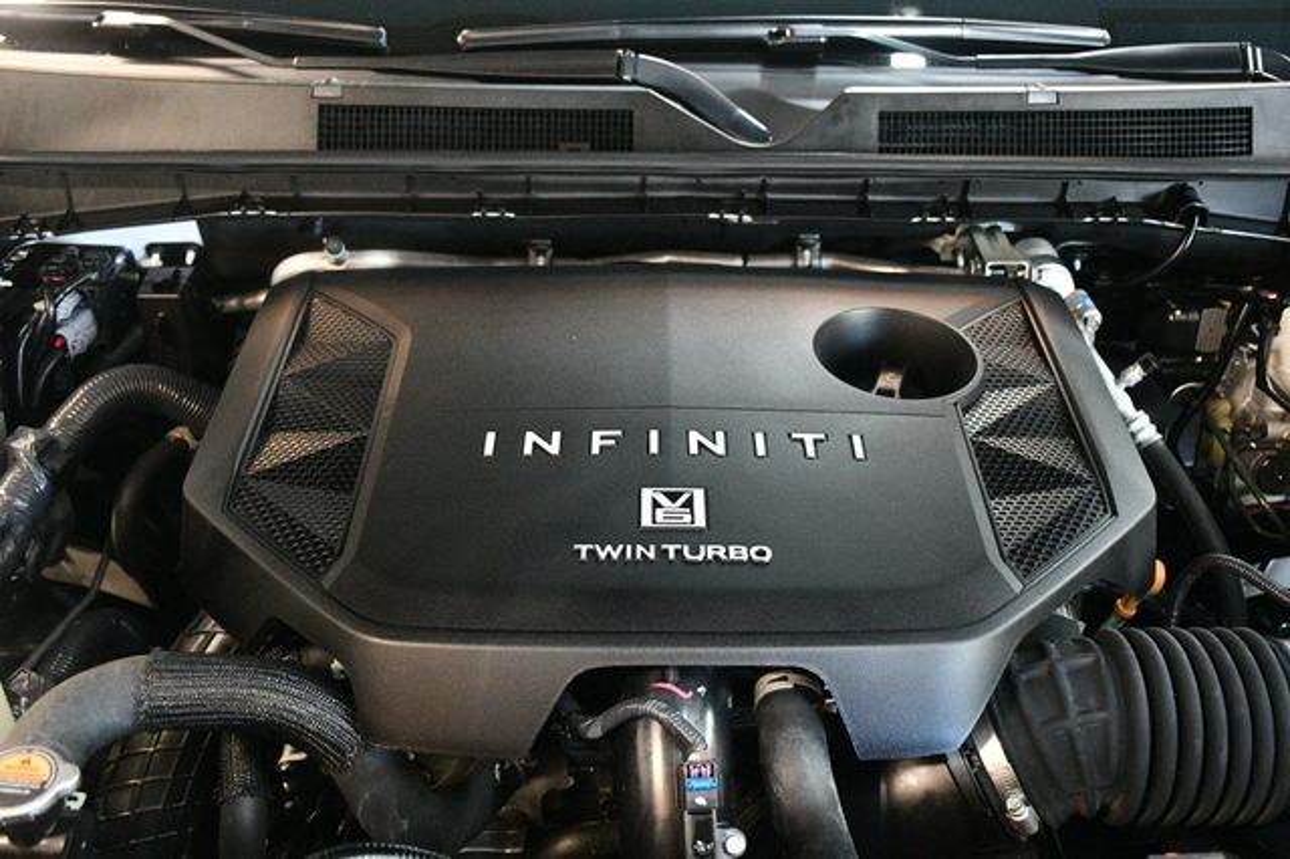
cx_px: 645
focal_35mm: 40
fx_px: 1433
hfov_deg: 48.5
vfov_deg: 33.4
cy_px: 430
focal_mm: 27
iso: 6400
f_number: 4
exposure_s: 1/60
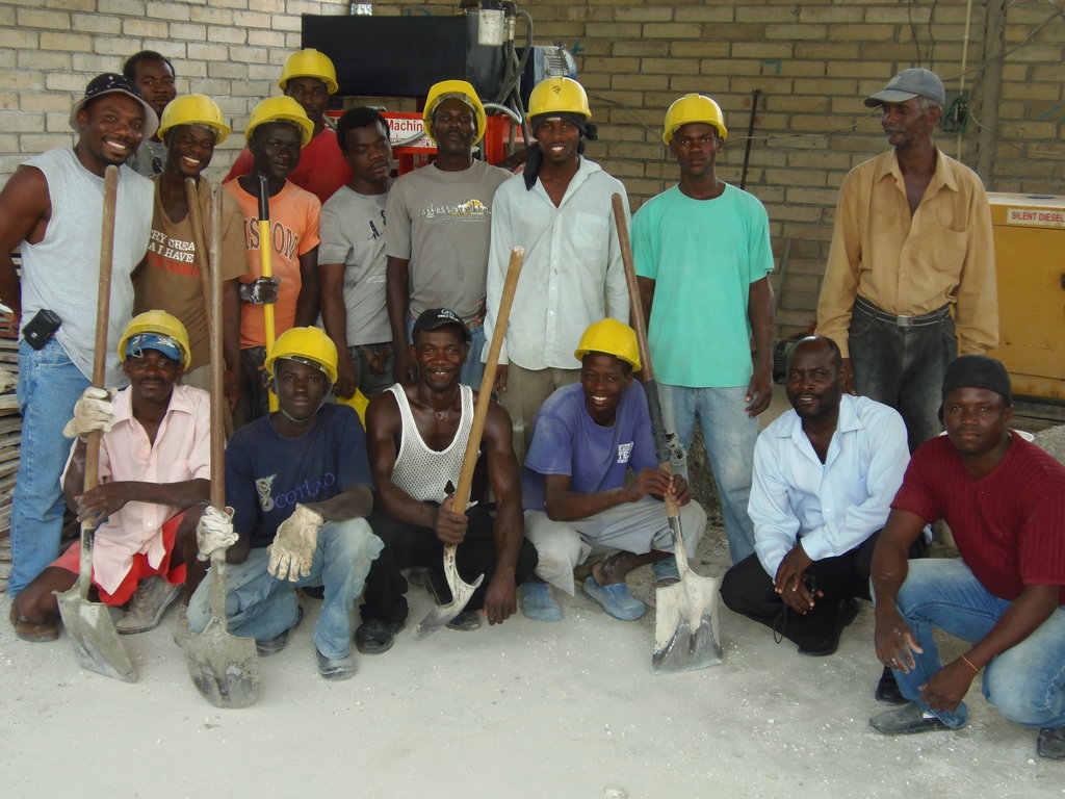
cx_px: 532
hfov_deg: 38.9
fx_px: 1508
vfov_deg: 29.7
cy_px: 400
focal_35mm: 49
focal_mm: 9.1
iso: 64
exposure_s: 1/40
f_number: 3.8
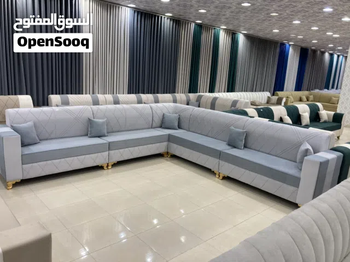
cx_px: 175
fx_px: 283
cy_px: 131
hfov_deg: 63.4
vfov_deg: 49.7
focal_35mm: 28
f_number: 1.8
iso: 50
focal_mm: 3.99
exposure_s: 1/50
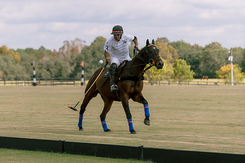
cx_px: 98
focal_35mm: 168
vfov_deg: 8.2
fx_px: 1141
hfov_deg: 12.3
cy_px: 82
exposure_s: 1/4000
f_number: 4
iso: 200
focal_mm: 140
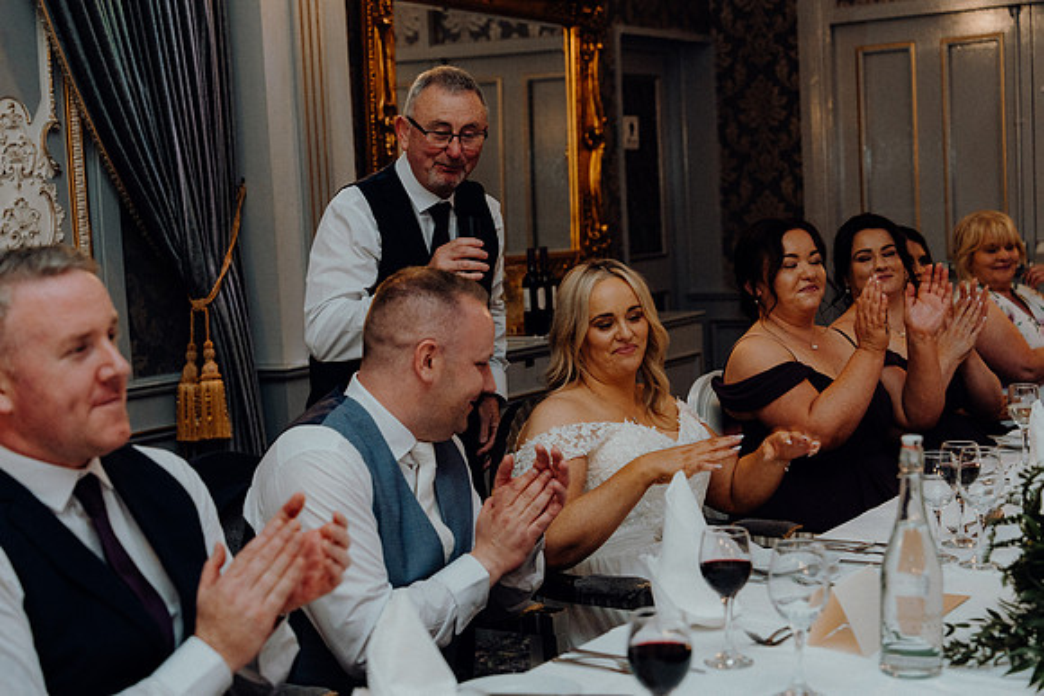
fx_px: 1653
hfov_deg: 35.0
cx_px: 522
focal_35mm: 57
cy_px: 348
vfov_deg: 23.8
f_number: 3.5
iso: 2500
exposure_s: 1/160
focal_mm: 57
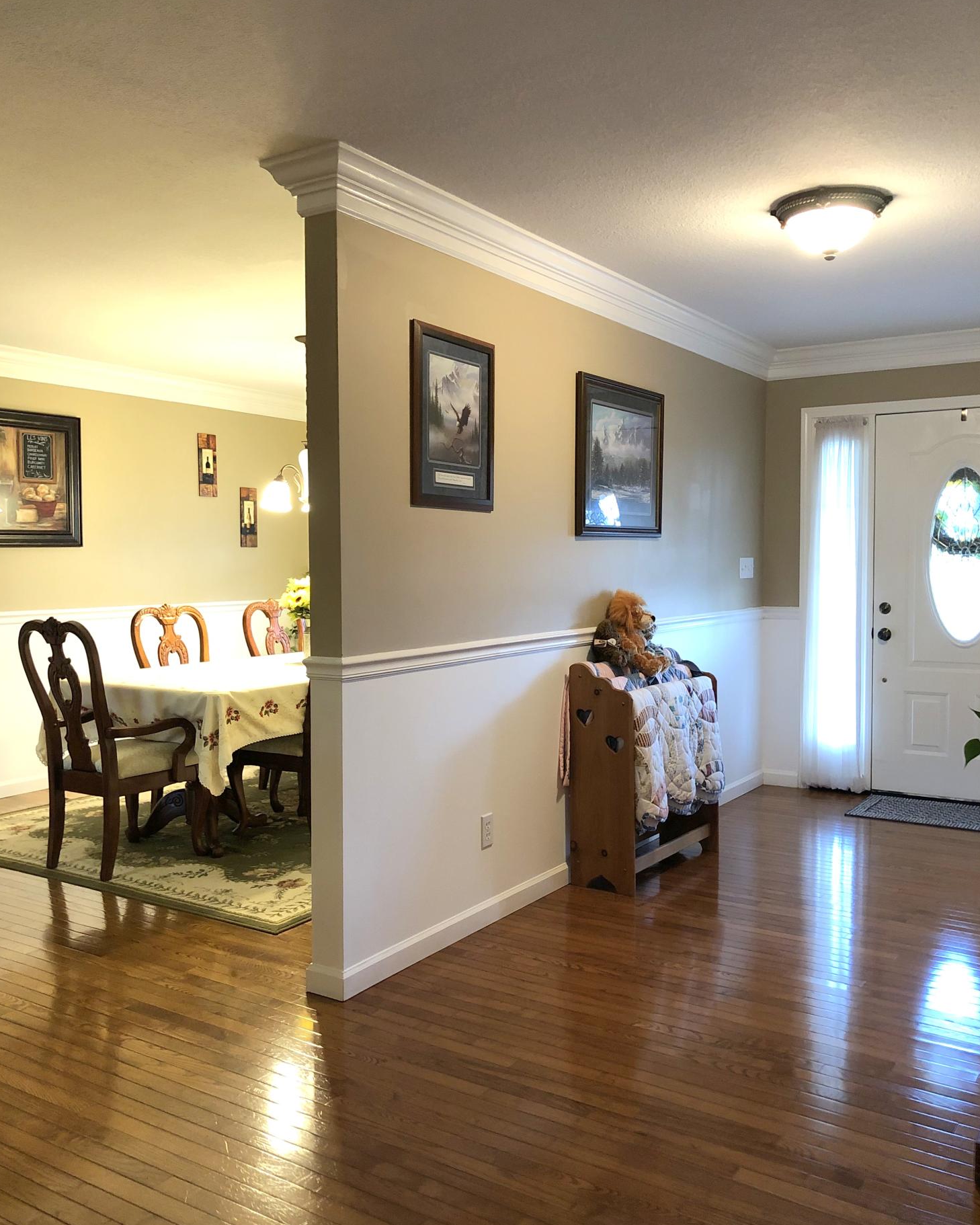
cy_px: 632
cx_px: 487
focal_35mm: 30
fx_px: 1087
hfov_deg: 48.5
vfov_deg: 58.8
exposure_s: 1/15
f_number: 1.8
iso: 64
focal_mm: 4
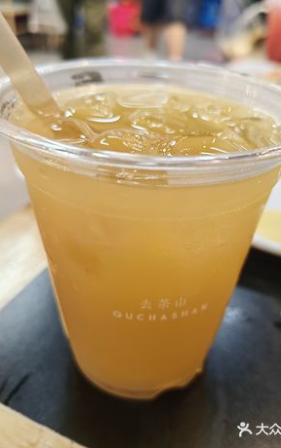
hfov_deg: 43.2
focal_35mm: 29
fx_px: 355
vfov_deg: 64.6
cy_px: 224
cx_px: 153
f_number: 1.8
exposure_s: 1/50
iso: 64
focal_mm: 5.54
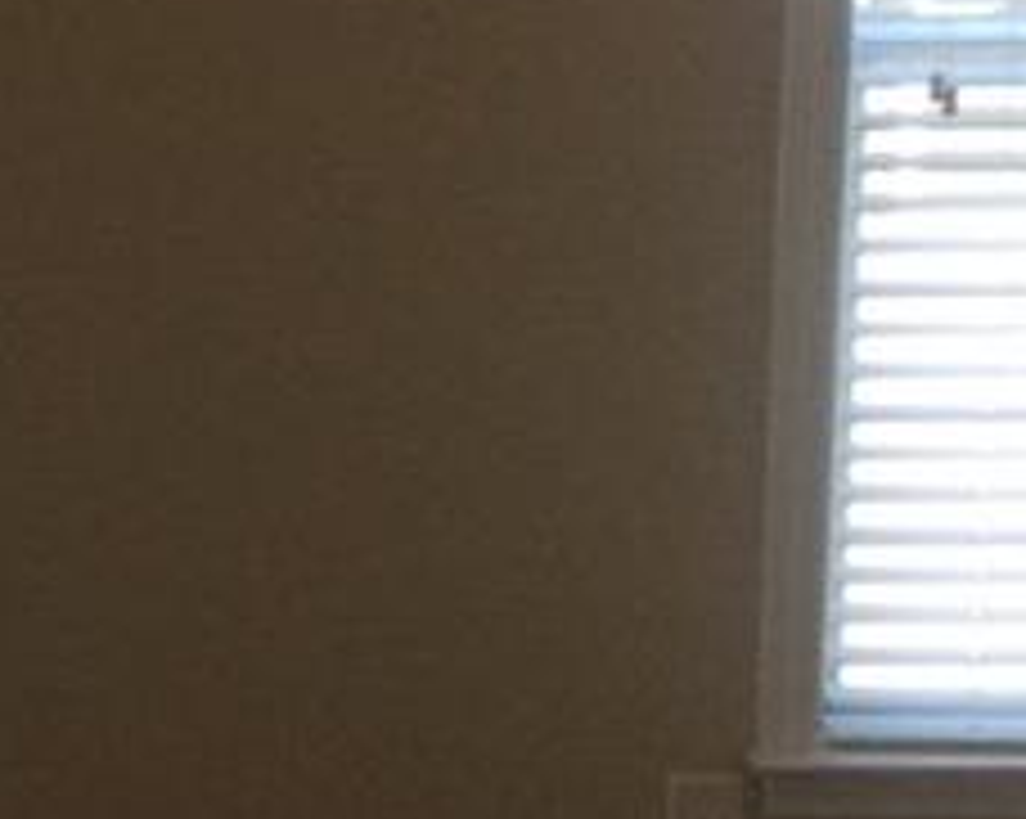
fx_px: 4248
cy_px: 284
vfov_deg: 11.0
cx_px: -410
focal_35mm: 140
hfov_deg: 13.2
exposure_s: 1/120
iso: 64
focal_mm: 3.3
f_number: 2.4
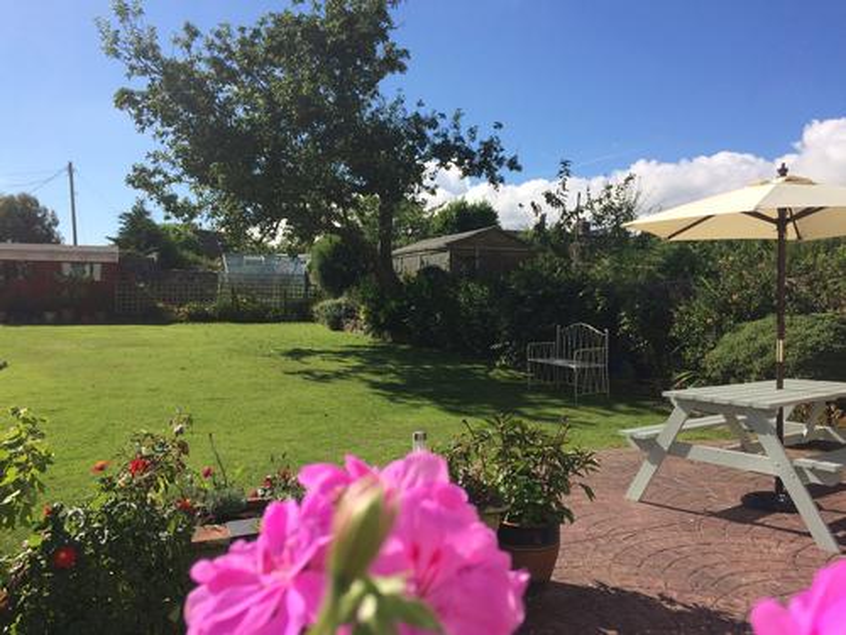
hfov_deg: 61.7
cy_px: 318
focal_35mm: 29
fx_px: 709
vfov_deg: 48.2
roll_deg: +0.3
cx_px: 423
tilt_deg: -0.2
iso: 32
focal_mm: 4.15
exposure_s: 1/2415
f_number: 2.2
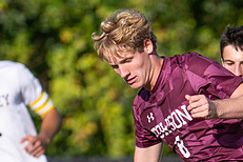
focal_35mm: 1620
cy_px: 251
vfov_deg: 0.8
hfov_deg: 1.3
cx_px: 286
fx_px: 10934
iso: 360
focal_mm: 400
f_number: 4.5
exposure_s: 1/2500
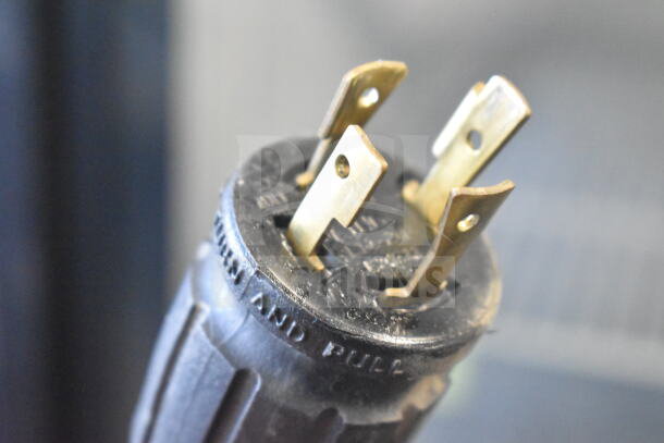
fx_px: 1522
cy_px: 222
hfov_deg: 24.6
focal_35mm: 82
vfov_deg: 16.6
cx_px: 332
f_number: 5.6
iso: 12800
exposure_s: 1/100
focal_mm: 55
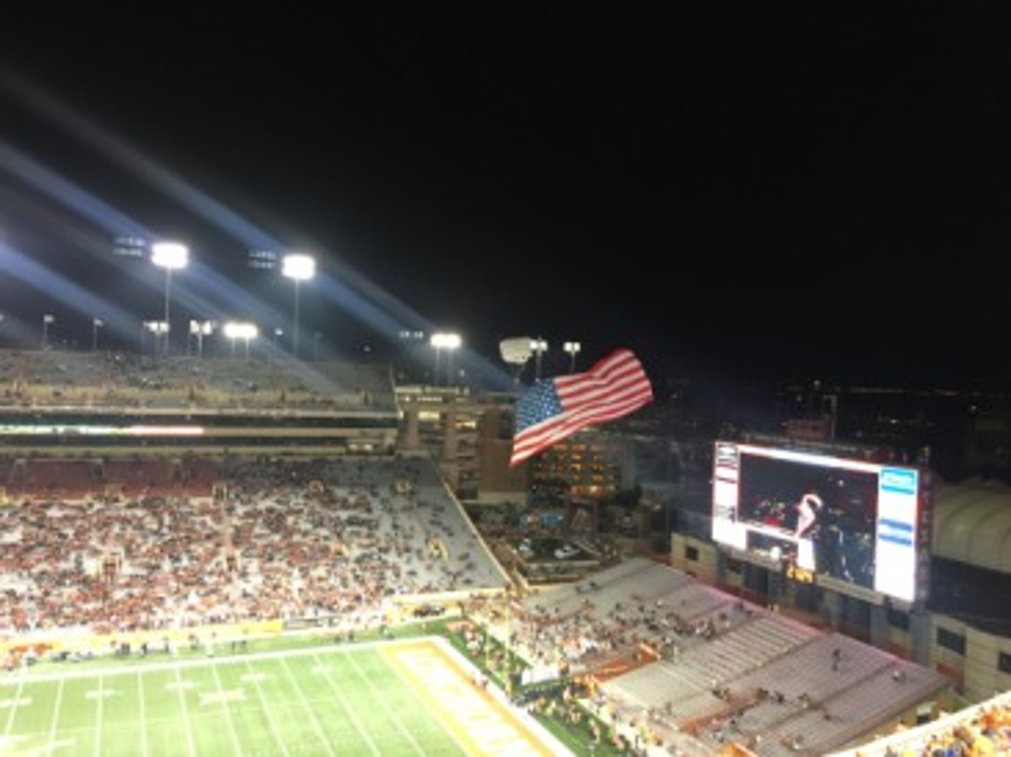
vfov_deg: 48.2
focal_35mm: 29
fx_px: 846
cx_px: 506
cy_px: 378
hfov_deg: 61.7
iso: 160
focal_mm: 4.15
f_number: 2.2
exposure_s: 1/30
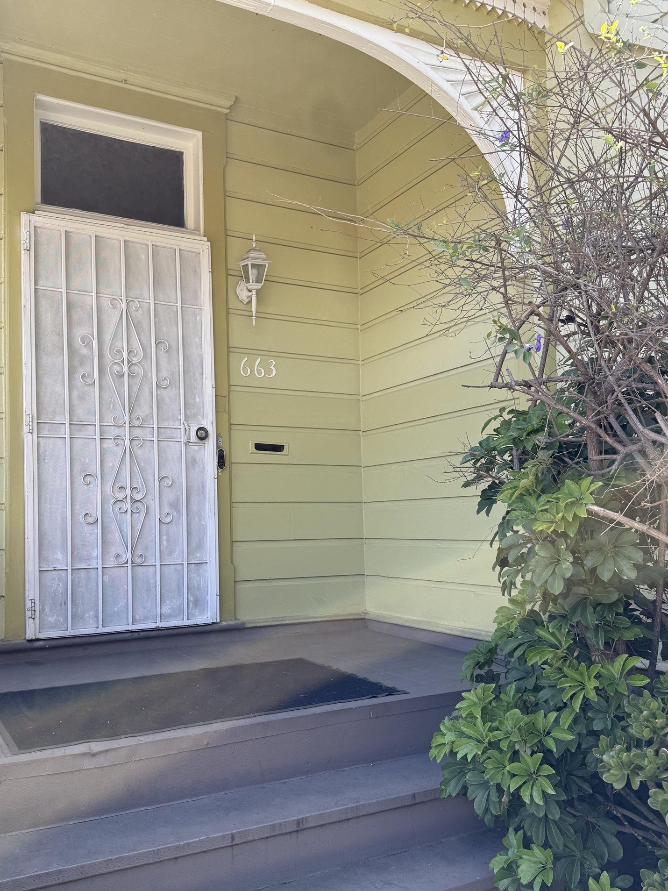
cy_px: 493
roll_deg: +0.9
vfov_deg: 61.5
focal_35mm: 29
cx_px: 279
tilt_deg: +3.3
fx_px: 746
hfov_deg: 48.0
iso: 80
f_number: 1.78
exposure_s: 1/715
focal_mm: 6.76
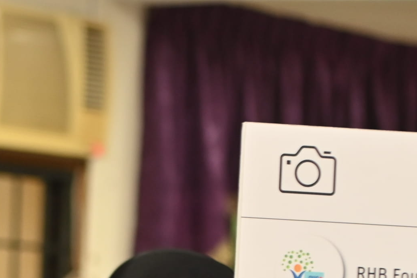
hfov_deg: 6.7
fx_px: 3543
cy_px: 491
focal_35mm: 306
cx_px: 134
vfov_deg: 4.4
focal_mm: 70
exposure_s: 1/100
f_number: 3.5
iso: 800
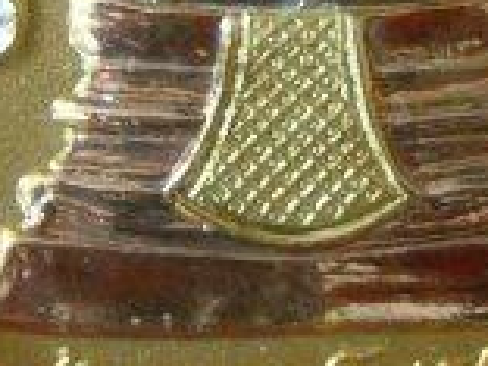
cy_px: 125
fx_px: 4257
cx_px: 335
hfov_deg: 6.6
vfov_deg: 4.9
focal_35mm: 302
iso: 565
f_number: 4.7
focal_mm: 17.1
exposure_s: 1/8
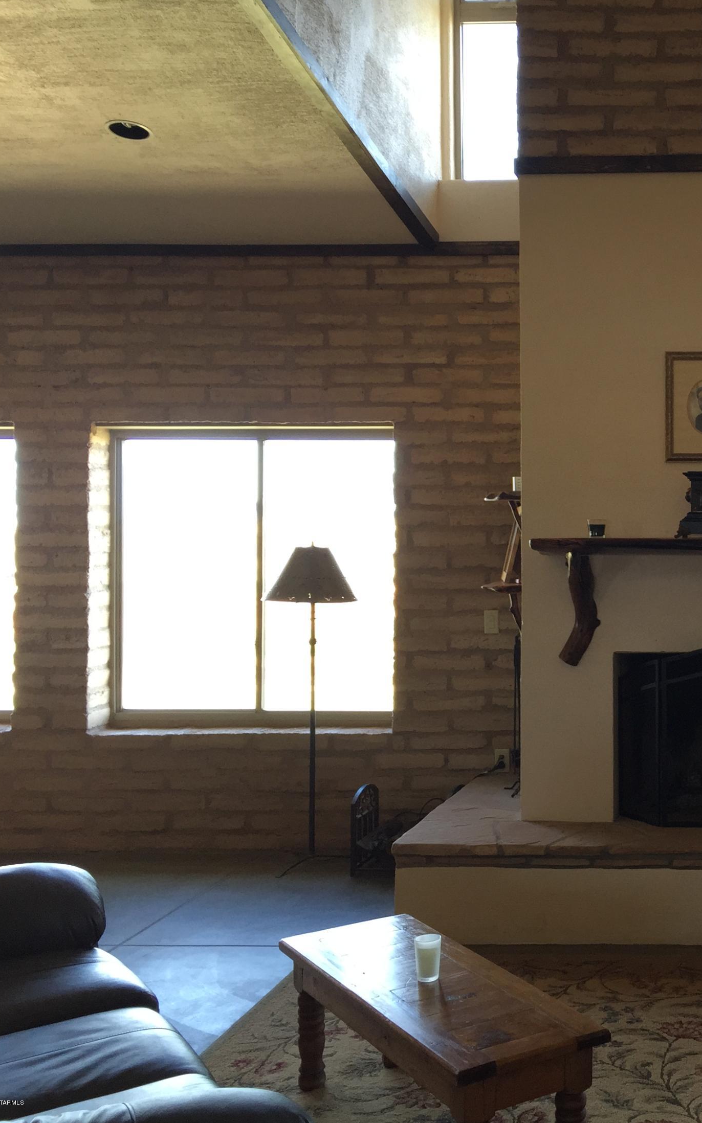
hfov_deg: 28.2
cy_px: 563
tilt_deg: -1.2
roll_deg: -0.7
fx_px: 1286
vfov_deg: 47.2
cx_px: 743
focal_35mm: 42
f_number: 2.2
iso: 40
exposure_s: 1/60
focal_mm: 4.15
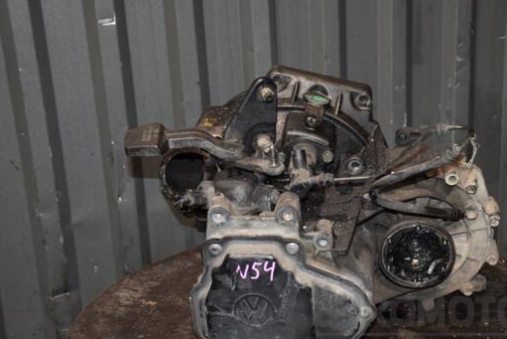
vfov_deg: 22.1
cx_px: 296
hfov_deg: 32.5
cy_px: 179
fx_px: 868
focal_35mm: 62
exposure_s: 1/60
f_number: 5
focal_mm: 35
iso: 800
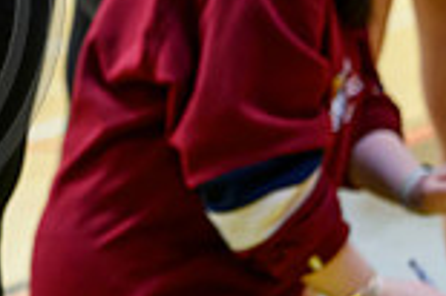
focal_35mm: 262
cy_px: -19
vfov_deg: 5.2
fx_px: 3242
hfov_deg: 7.7
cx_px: -233
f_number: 3.2
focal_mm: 70
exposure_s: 1/400
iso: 3200
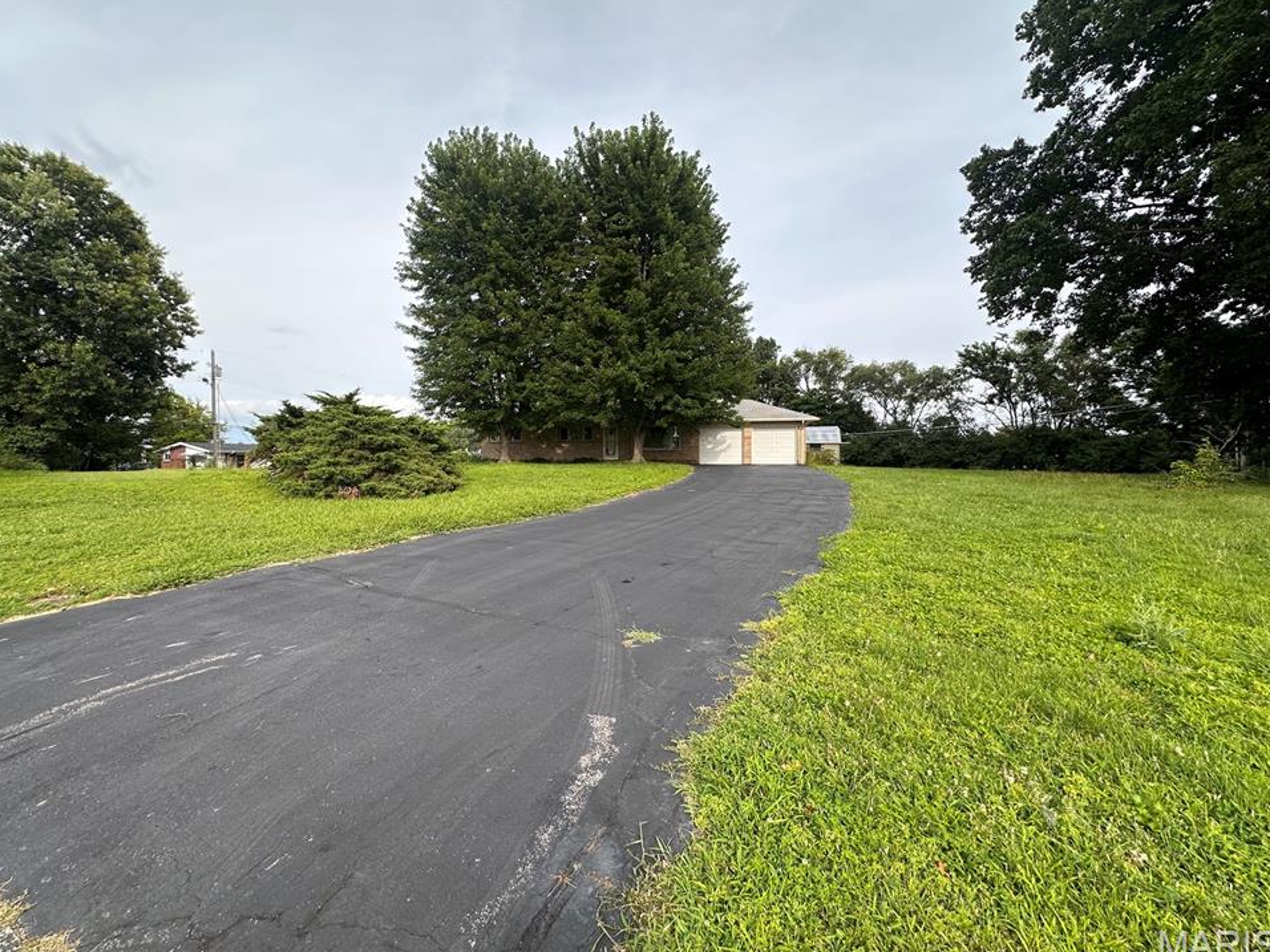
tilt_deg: -1.5
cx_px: 611
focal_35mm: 15
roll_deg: -0.3
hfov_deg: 98.1
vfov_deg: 81.7
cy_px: 463
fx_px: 550
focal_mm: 2.22
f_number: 2.2
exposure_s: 1/686
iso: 40
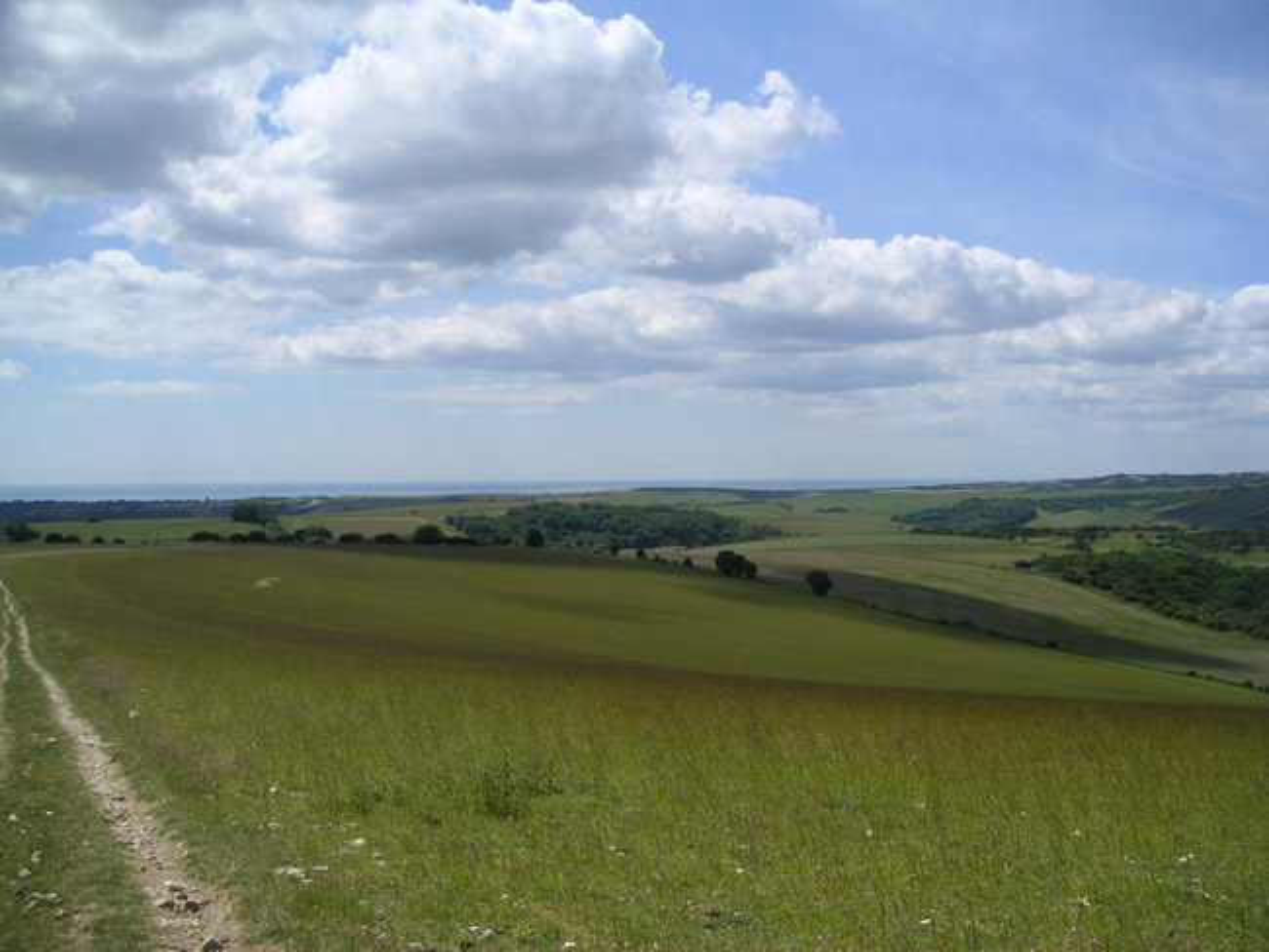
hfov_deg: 49.0
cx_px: 634
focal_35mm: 38
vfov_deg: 37.7
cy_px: 476
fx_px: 1394
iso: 50
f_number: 6.7
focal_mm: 6
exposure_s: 1/350
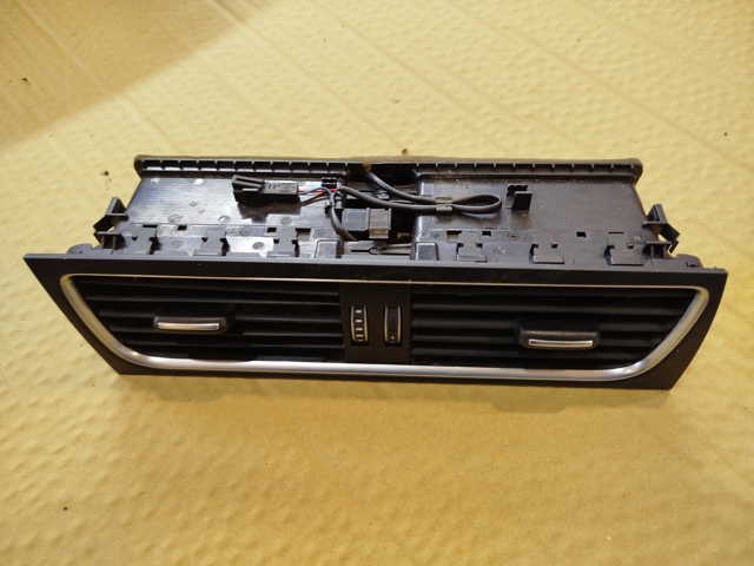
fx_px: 523
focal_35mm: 24
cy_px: 283
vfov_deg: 56.8
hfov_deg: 71.6
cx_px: 377
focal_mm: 5.31
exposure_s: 1/33
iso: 250
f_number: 1.7
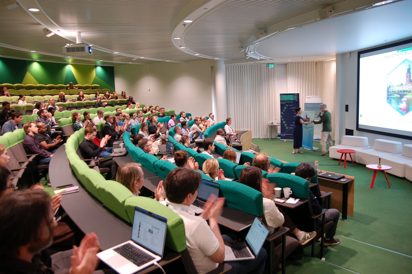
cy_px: 137
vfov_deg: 50.3
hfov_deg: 70.5
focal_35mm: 26
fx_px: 292
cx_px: 206
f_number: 2.8
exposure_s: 1/13
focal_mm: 17
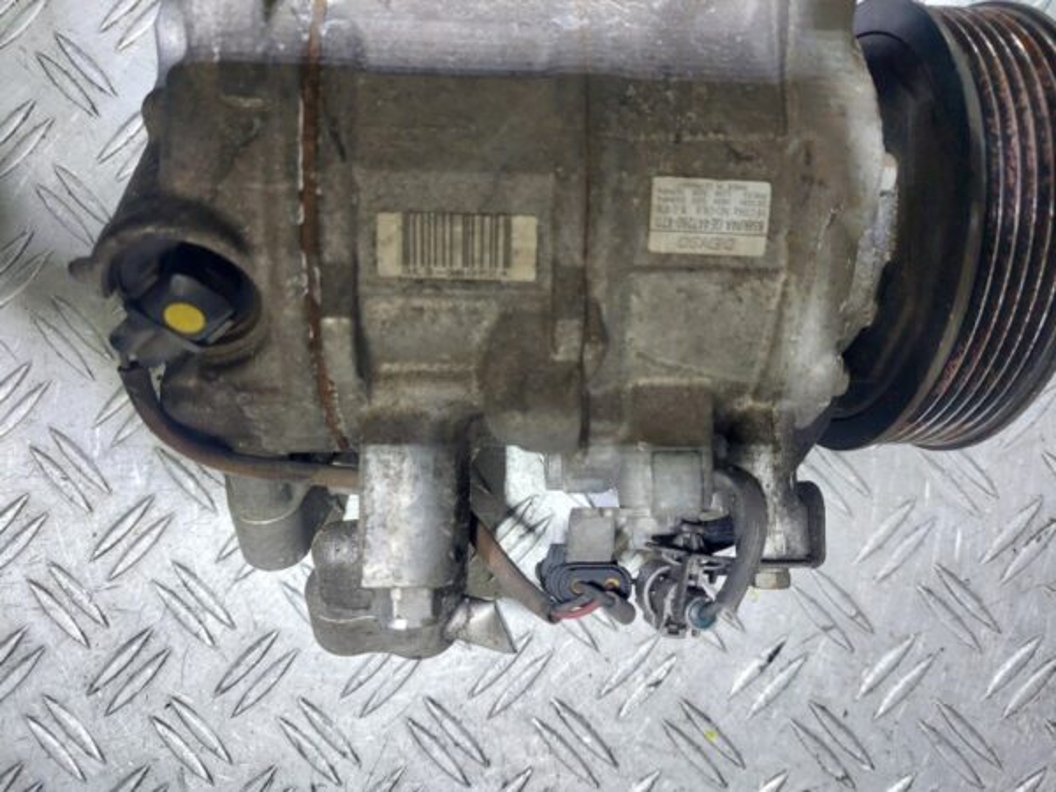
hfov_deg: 69.4
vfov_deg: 54.9
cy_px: 396
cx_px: 528
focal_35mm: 25
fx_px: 763
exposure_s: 1/50
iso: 250
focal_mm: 5.23
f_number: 1.8
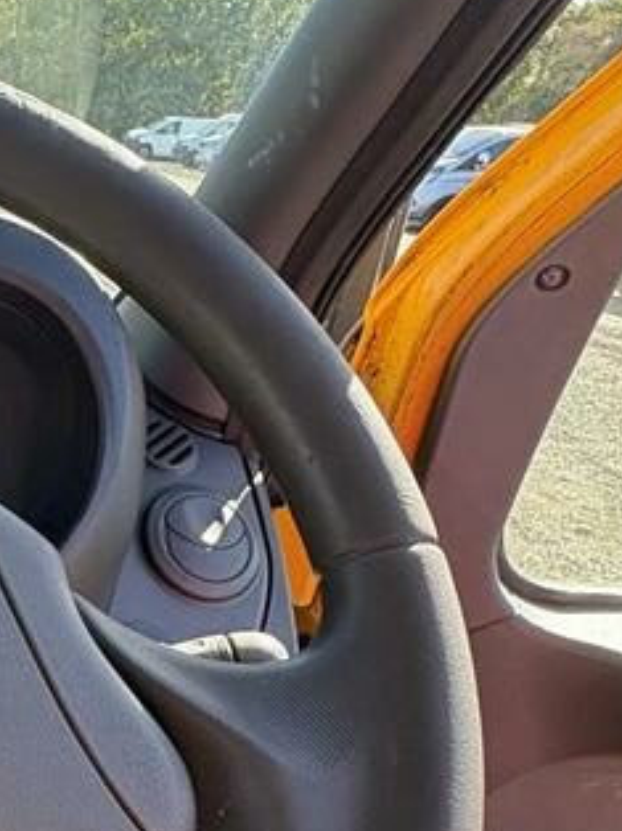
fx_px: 960
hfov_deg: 27.9
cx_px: -238
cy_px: 680
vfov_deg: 44.3
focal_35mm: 40
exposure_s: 1/140
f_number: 2.2
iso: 100
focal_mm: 2.22
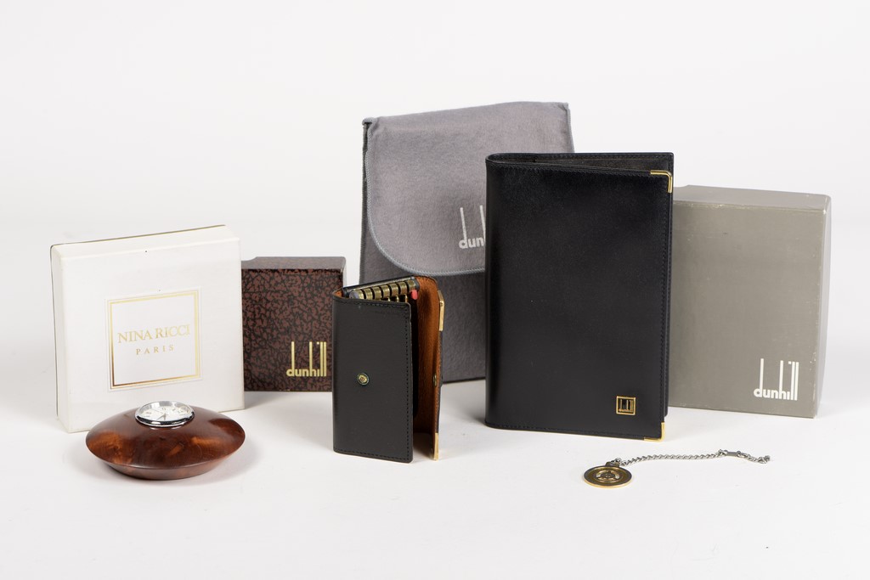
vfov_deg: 13.0
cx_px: 435
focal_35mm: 105
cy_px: 290
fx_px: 2538
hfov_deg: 19.5
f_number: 13
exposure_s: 1/160
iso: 100
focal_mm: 105
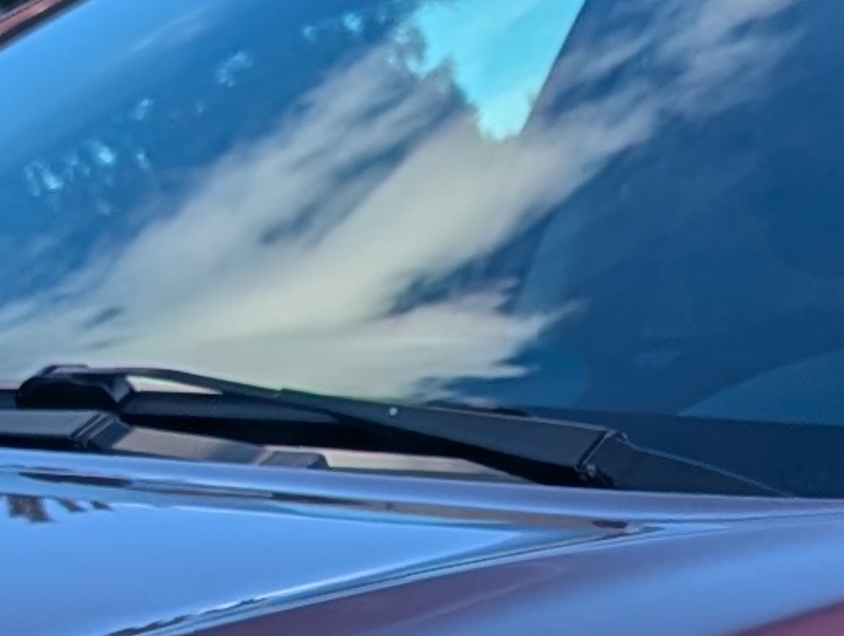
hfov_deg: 10.3
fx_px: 4688
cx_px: 233
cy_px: 1060
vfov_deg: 7.6
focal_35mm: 192
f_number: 1.85
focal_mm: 6.81
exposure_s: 1/1550
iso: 47
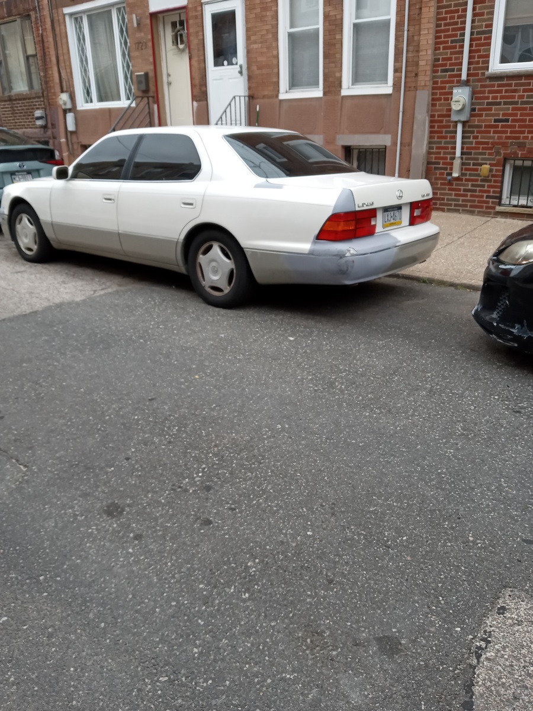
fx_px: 575
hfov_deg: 49.7
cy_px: 356
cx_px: 266
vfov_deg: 63.4
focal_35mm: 28
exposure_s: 1/269
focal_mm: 3.71
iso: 103
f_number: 2.2
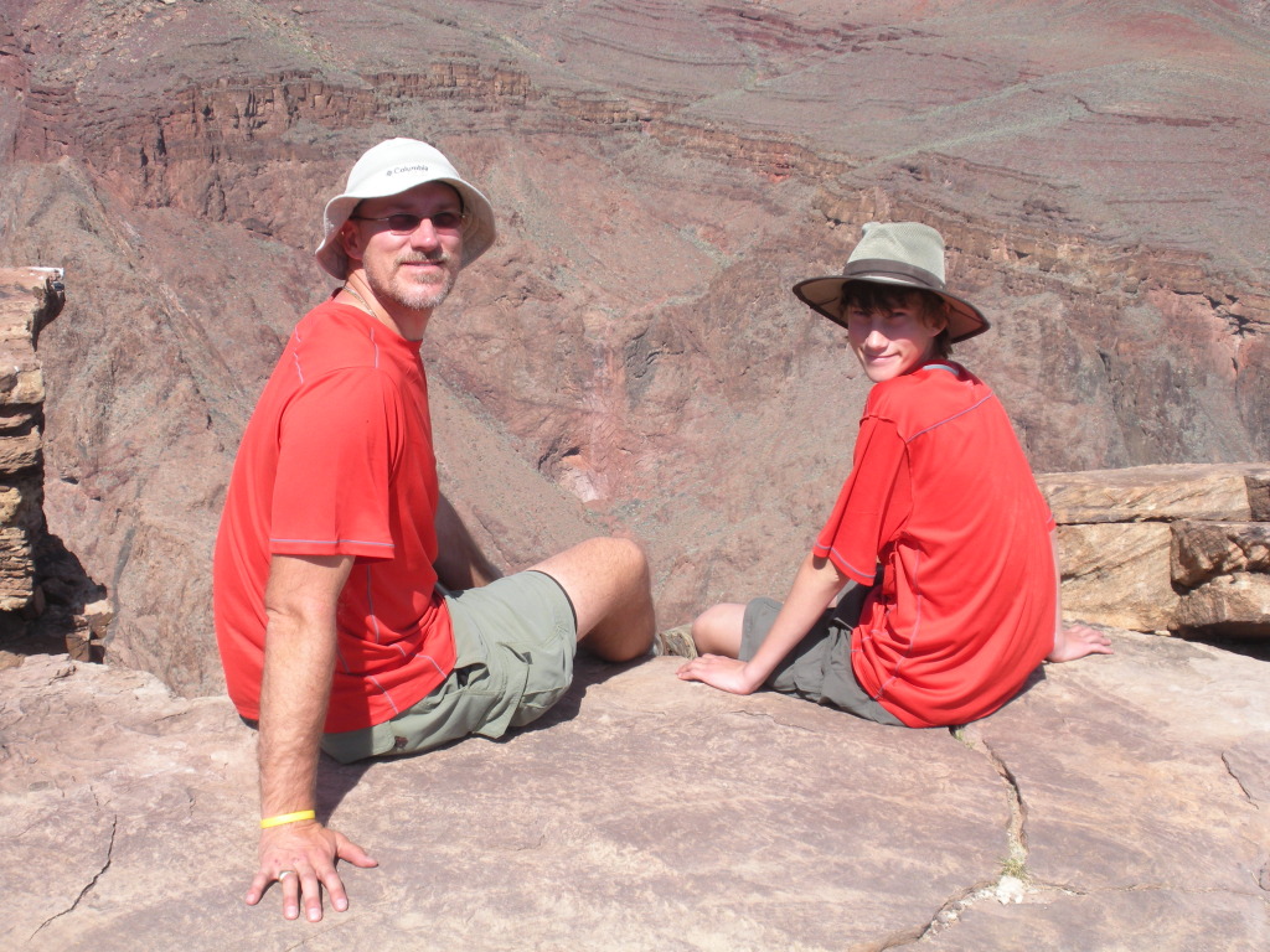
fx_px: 1908
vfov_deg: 28.0
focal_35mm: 52
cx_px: 635
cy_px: 476
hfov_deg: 36.8
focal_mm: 9.1
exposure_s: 1/368
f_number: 4.4
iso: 64
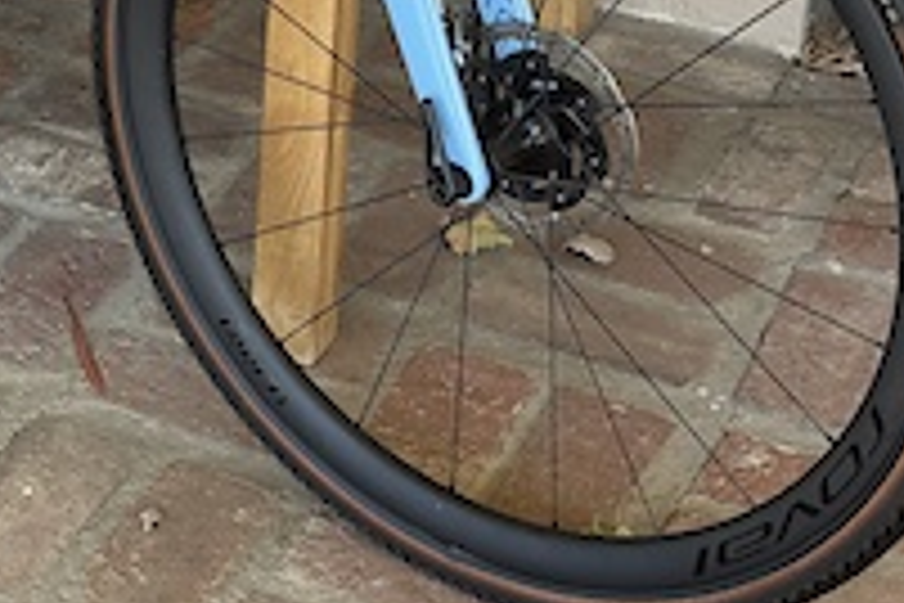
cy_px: -187
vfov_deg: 10.8
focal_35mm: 124
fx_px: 3114
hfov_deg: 16.3
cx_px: 58
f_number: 1.78
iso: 50
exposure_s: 1/198
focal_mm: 6.76
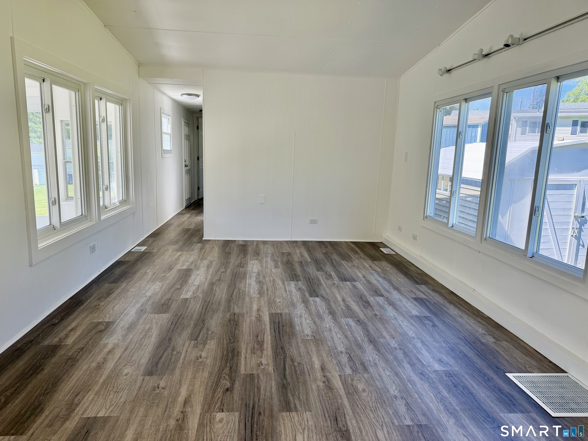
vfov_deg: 56.8
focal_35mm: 24
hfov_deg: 71.6
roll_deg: -1.8
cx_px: 294
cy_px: 220
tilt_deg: -9.7
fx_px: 408
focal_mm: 6.76
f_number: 1.78
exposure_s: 1/524
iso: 100
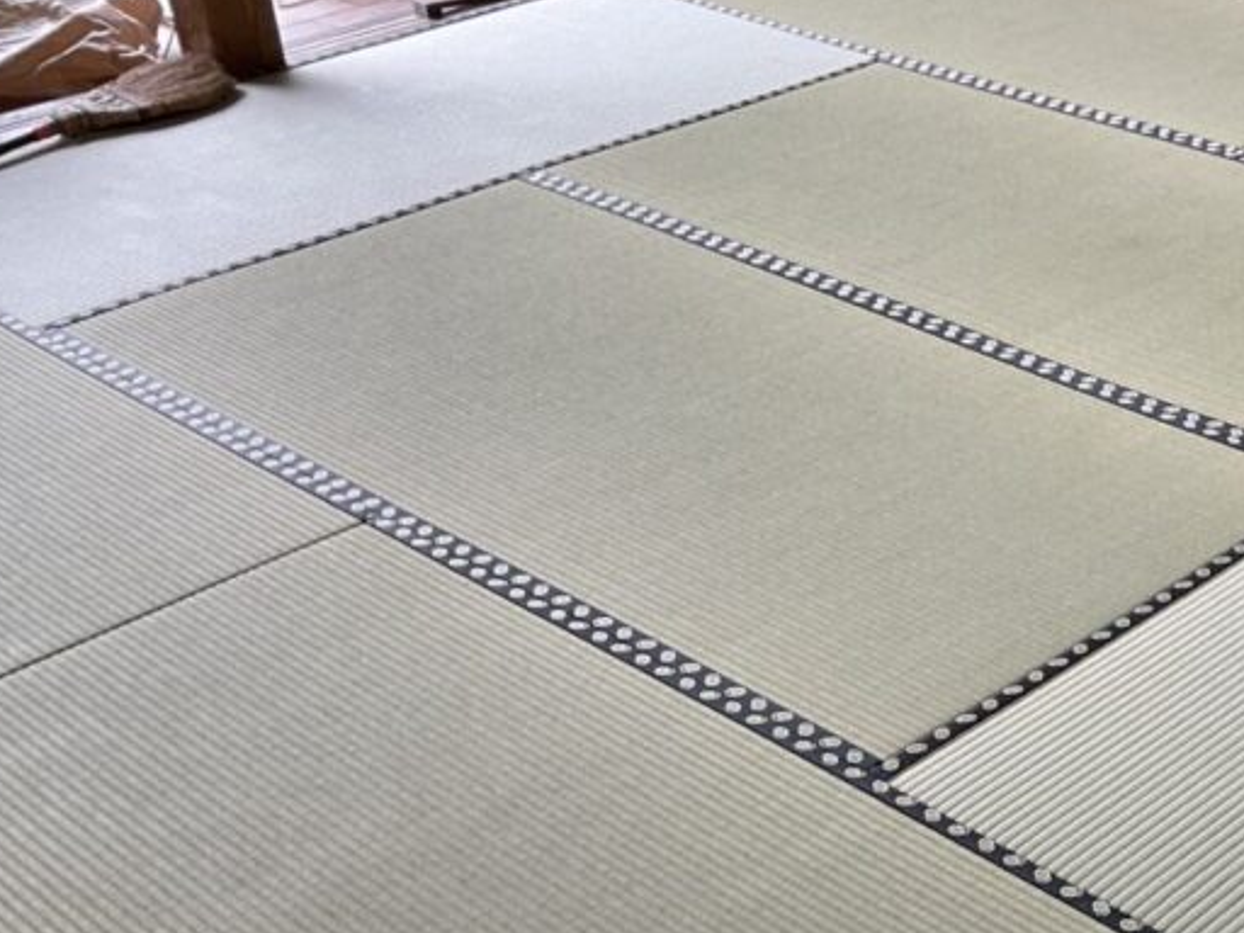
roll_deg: +0.7
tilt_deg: -35.9
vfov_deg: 24.6
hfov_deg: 31.6
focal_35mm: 58
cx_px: 1130
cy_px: 802
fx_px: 2084
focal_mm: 3
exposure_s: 1/50
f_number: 1.8
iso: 40
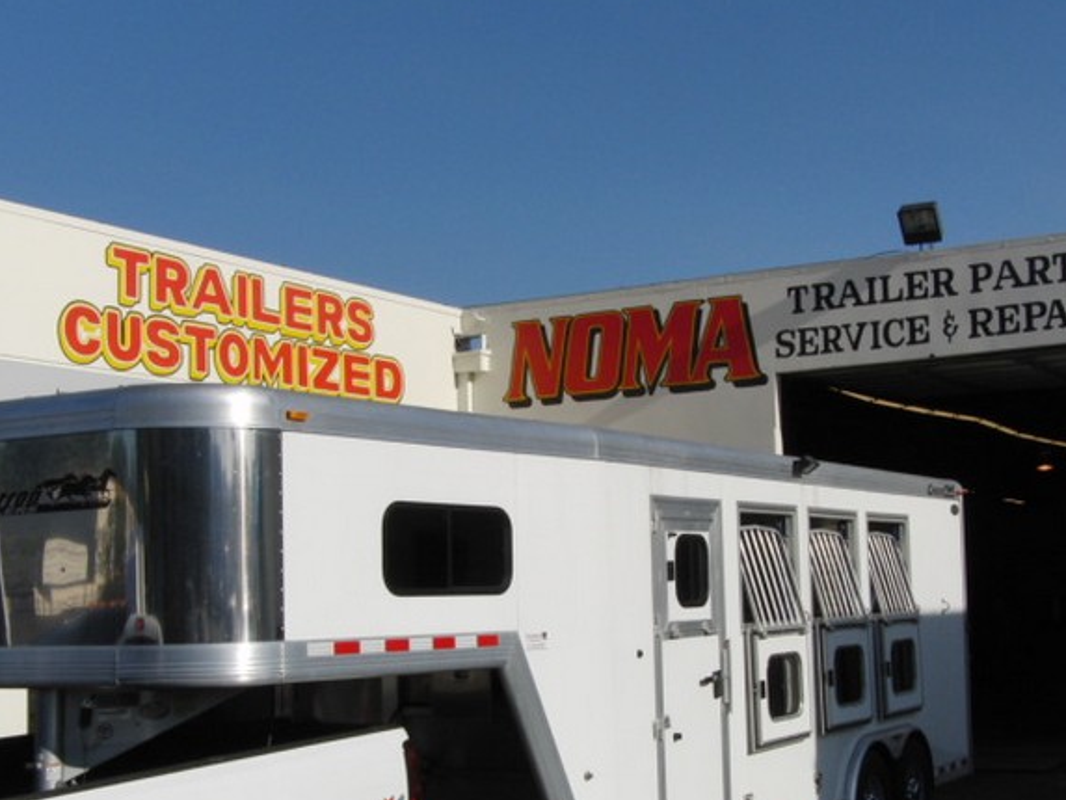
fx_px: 1694
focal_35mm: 55
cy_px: 483
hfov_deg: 34.9
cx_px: 586
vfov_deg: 26.5
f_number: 7.3
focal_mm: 7.9
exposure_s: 1/640
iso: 100
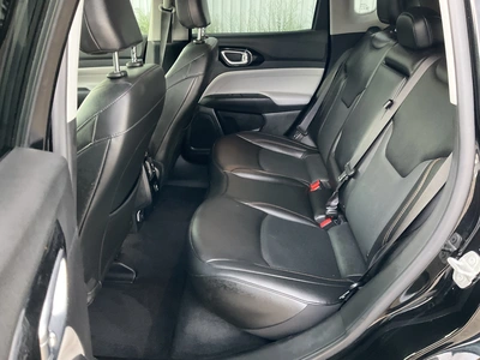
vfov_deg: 48.2
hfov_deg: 61.7
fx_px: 402
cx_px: 240
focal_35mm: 29
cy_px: 180
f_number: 1.8
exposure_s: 1/36
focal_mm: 3
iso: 320
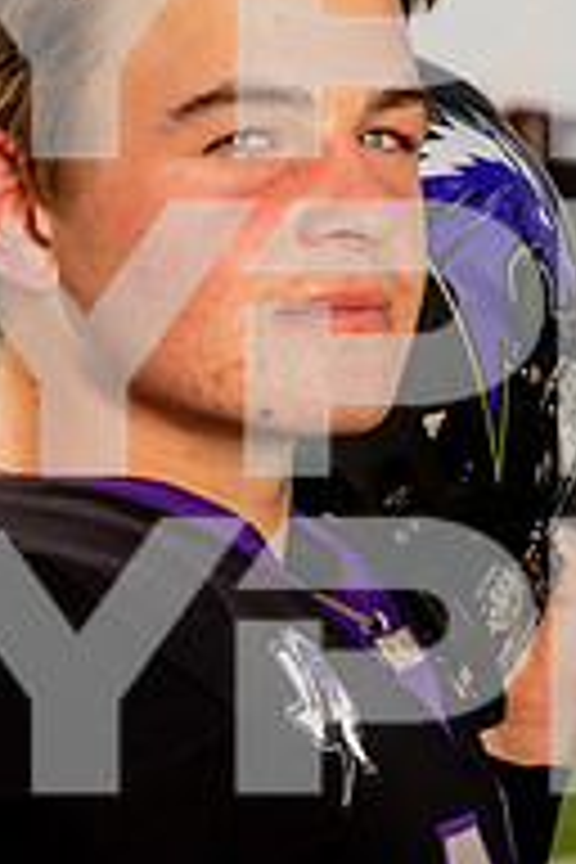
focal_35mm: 164
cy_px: 342
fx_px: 3936
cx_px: 194
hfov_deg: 8.4
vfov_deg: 12.5
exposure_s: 1/250
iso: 50
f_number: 8
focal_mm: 70
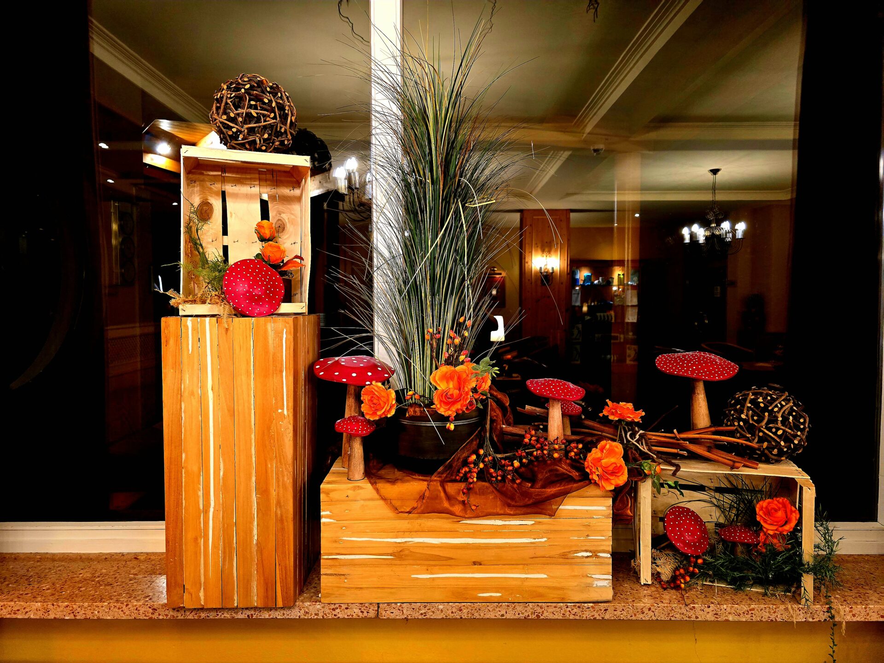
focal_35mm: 23
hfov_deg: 73.9
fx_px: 587
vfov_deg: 58.9
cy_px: 332
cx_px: 442
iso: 1000
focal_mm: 6.3
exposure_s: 1/101
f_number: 1.7
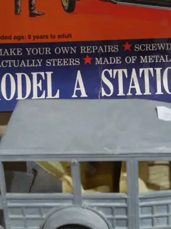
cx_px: 142
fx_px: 593
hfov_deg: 16.3
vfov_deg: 21.7
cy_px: 87
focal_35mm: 90
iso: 1000
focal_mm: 17
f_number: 4
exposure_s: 1/60
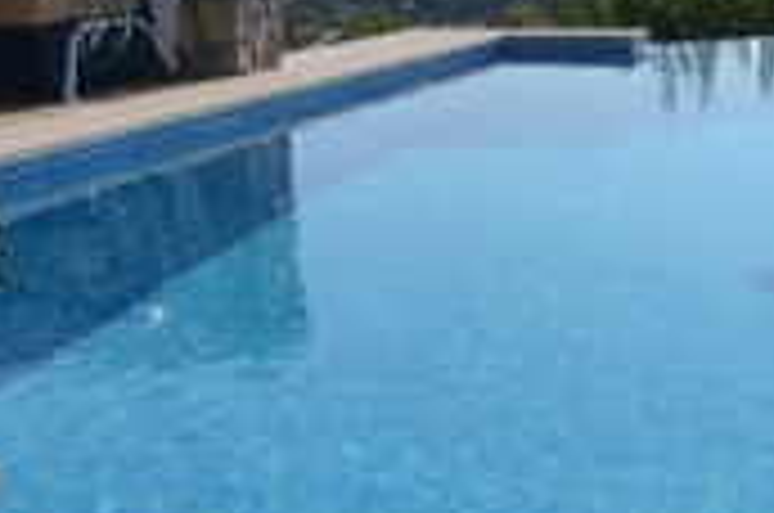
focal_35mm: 67
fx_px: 1438
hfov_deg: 27.6
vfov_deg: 20.2
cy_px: 286
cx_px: 846
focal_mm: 10
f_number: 9
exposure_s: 1/400
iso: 100
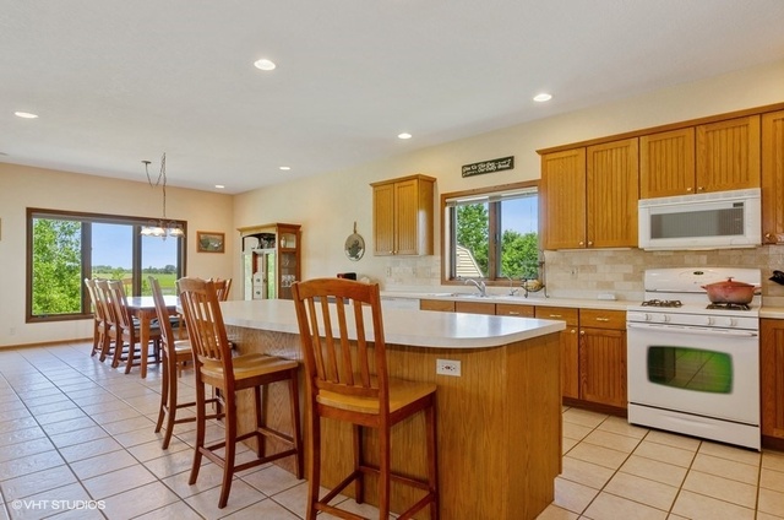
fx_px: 424
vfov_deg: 63.0
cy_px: 260
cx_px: 392
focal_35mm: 20
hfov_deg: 85.5
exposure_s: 1/4
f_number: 10
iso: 200
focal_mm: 13
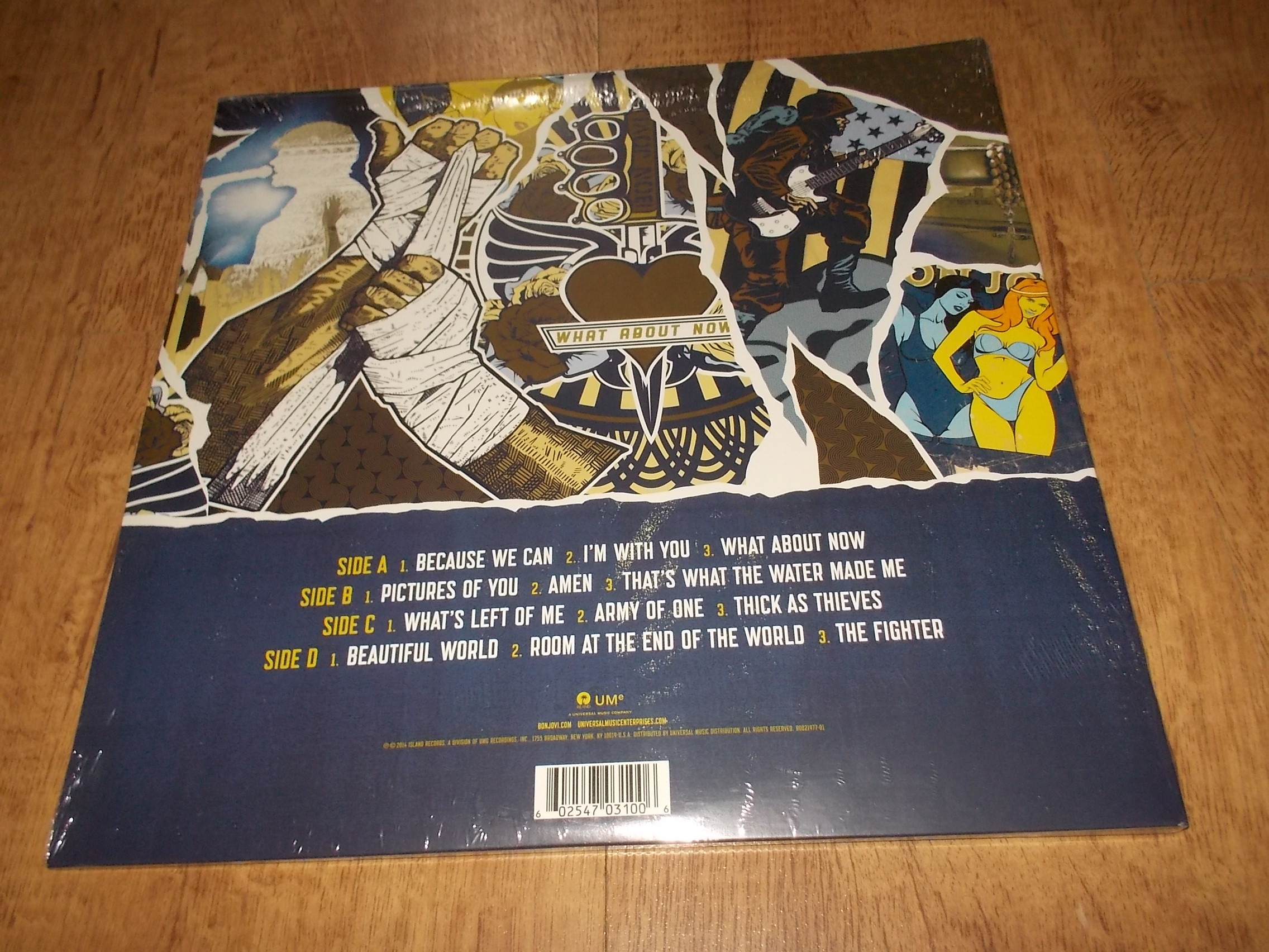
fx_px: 1063
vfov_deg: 48.2
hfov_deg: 61.7
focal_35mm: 29
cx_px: 634
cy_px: 476
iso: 200
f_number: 3.3
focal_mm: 4.1
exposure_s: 1/30
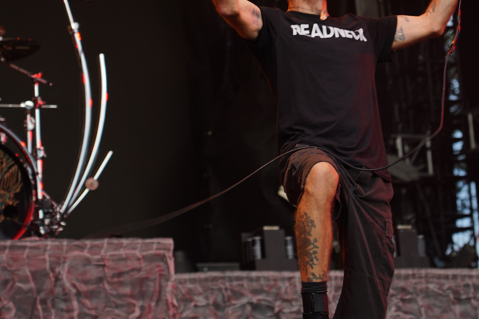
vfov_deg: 10.7
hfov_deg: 16.0
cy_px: 77
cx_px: 292
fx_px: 1703
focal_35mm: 128
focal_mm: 81
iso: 125
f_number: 4
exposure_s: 1/125
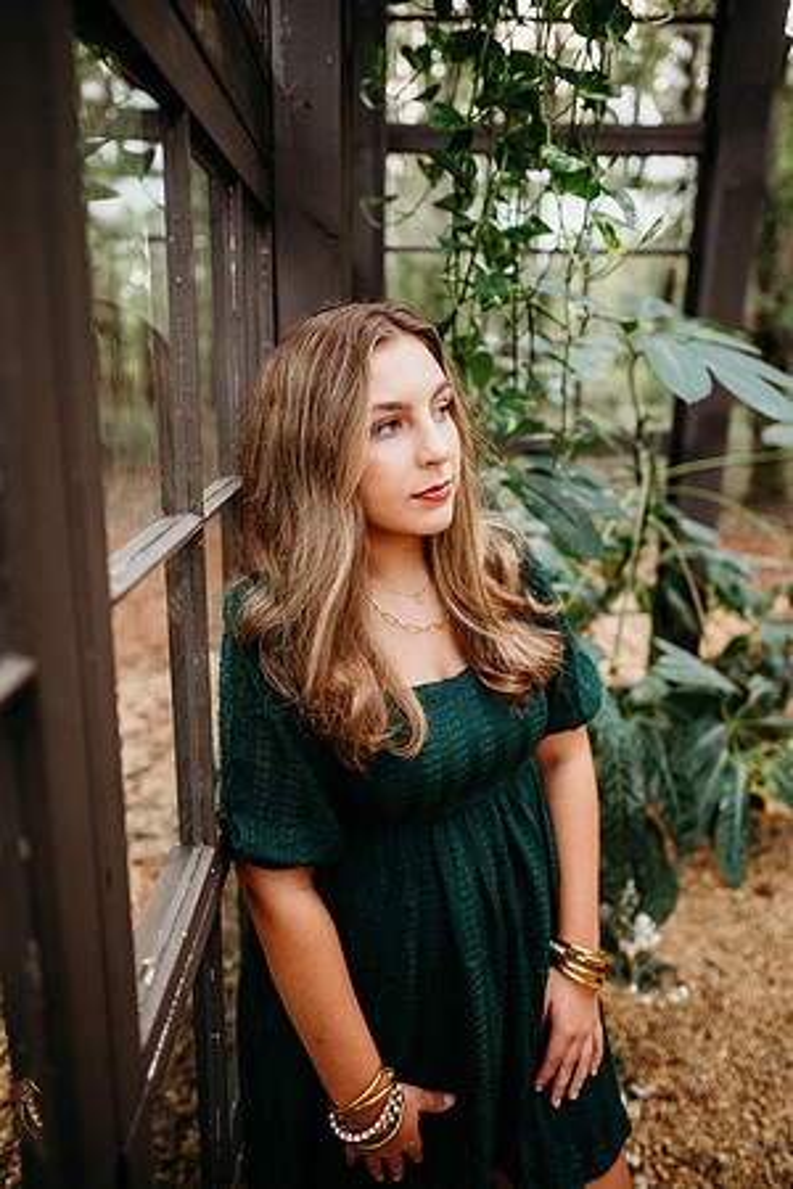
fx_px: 793
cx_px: 396
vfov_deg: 73.7
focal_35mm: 24
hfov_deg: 53.1
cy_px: 594
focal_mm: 24
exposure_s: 1/250
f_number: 2.2
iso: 640
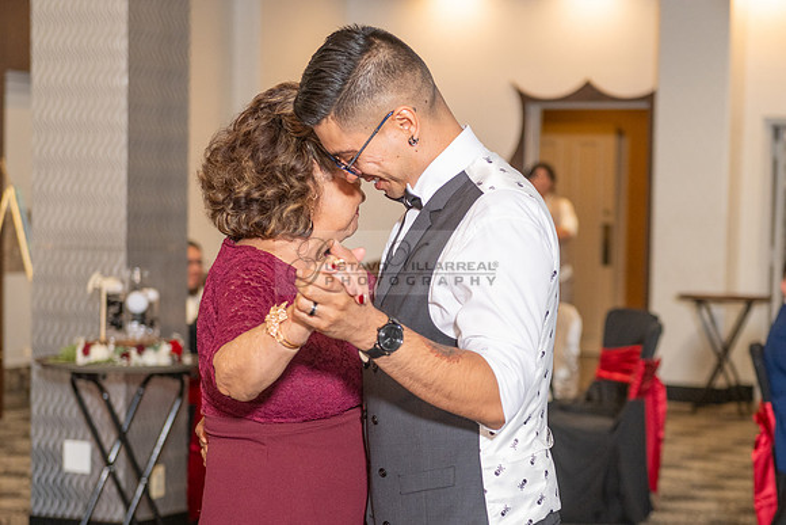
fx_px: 2096
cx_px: 429
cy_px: 382
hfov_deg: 21.2
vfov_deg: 14.2
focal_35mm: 96
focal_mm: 66
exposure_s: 1/125
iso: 800
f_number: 3.5
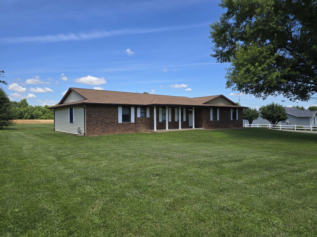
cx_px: 158
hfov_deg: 73.9
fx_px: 211
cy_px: 118
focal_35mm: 23
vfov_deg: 58.9
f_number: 1.7
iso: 12
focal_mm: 6.3
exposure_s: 1/604
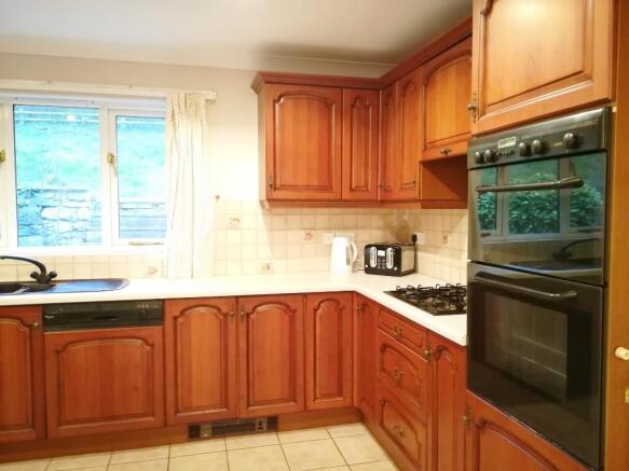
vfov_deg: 53.0
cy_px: 236
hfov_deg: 67.3
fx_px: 472
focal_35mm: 26
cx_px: 314
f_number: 2.2
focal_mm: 3.83
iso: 640
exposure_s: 1/14.3
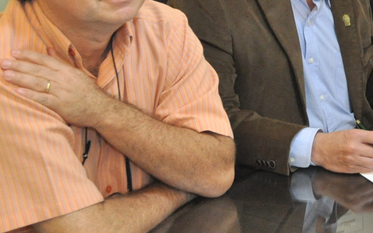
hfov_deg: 19.1
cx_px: 500
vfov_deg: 12.8
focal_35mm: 100
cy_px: -30
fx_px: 1017
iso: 1600
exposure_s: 1/30
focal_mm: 24
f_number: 7.1
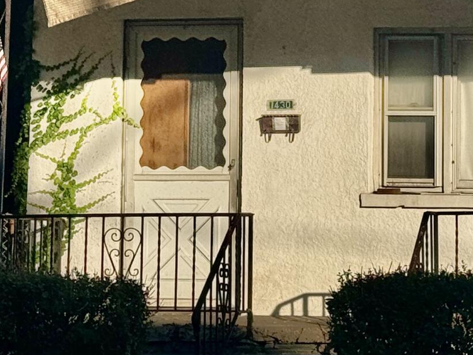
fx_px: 2406
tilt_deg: +9.7
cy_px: -148
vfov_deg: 8.3
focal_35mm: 176
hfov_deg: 11.2
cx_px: 385
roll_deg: -0.2
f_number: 1.78
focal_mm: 6.76
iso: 80
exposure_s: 1/10526
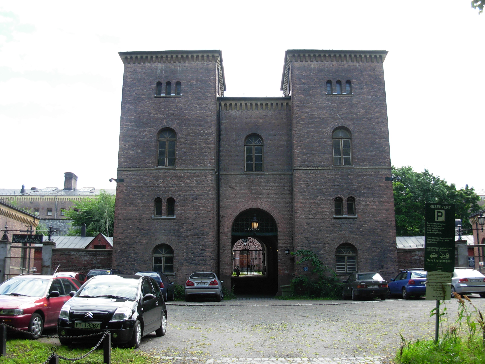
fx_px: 532
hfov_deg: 49.0
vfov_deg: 37.7
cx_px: 242
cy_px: 182
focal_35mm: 38
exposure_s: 1/249
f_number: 2.9
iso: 79
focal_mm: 6.3
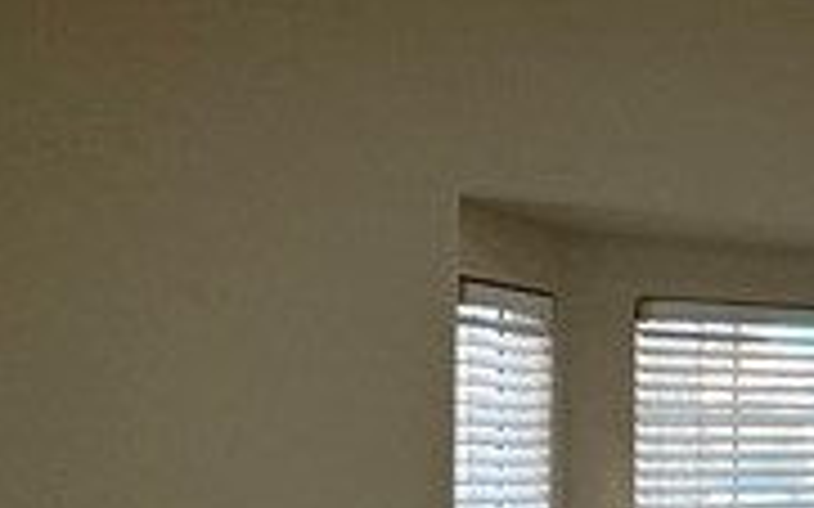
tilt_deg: -0.3
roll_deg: -0.6
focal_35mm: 84
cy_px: 423
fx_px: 1863
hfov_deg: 19.8
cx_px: 1363
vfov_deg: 15.4
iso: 200
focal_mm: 2.22
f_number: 2.2
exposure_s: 1/60
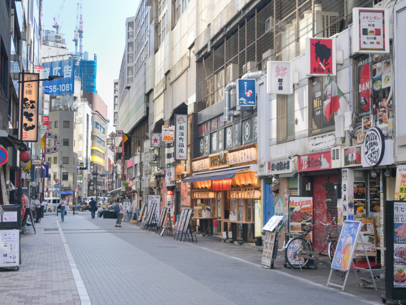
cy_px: 152
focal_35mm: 54
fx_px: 631
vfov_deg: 27.1
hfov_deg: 35.6
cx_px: 186
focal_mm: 32.5
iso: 100
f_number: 5
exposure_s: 1/200
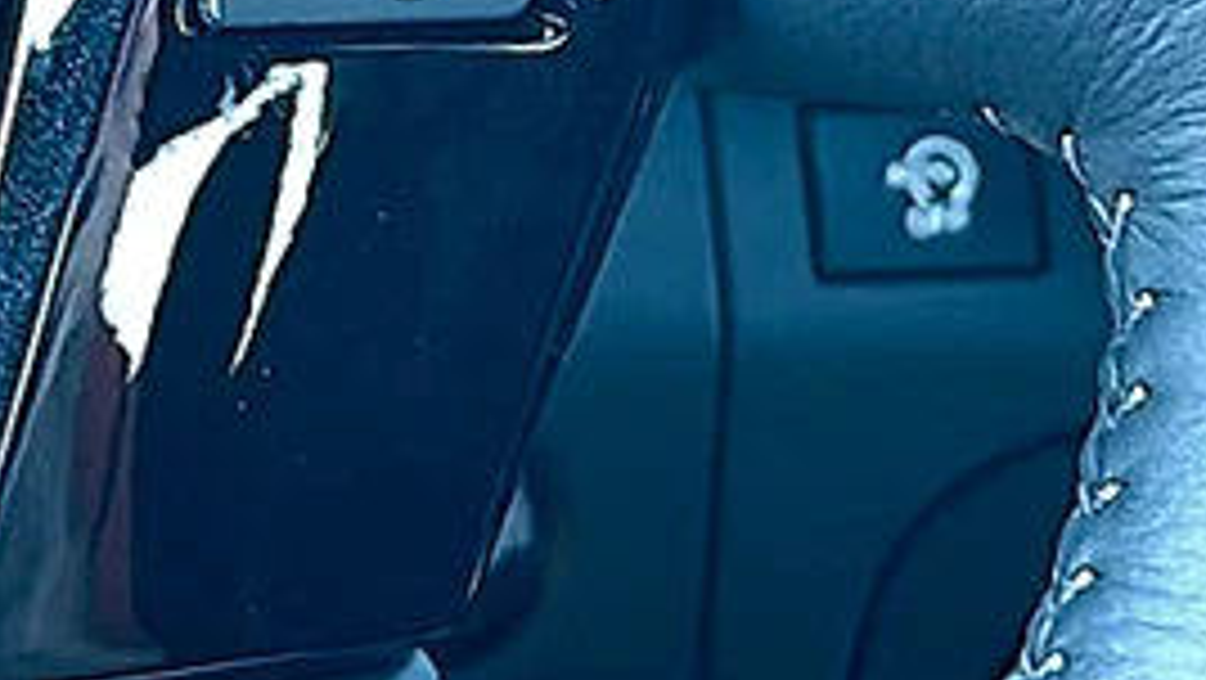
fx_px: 3999
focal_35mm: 125
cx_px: 657
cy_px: -223
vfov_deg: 9.5
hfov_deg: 17.1
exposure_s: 1/124
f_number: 1.78
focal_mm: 6.86
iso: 125
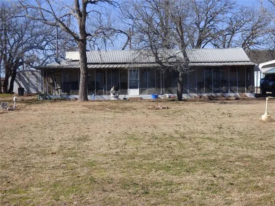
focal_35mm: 63
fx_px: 500
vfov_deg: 23.3
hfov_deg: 30.7
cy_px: 103
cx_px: 138
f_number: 4.1
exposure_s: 1/800
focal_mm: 10.77
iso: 100
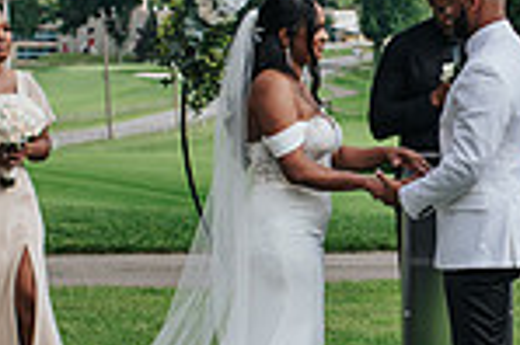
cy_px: 223
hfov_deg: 13.2
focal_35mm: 155
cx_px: 389
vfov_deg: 8.8
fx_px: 2236
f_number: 3.2
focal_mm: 35
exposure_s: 1/1250
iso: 110
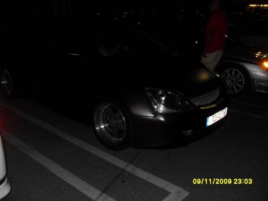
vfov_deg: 41.8
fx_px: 263
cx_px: 134
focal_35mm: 34
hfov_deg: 54.0
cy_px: 100
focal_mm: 6.3
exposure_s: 1/45
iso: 100
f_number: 2.8
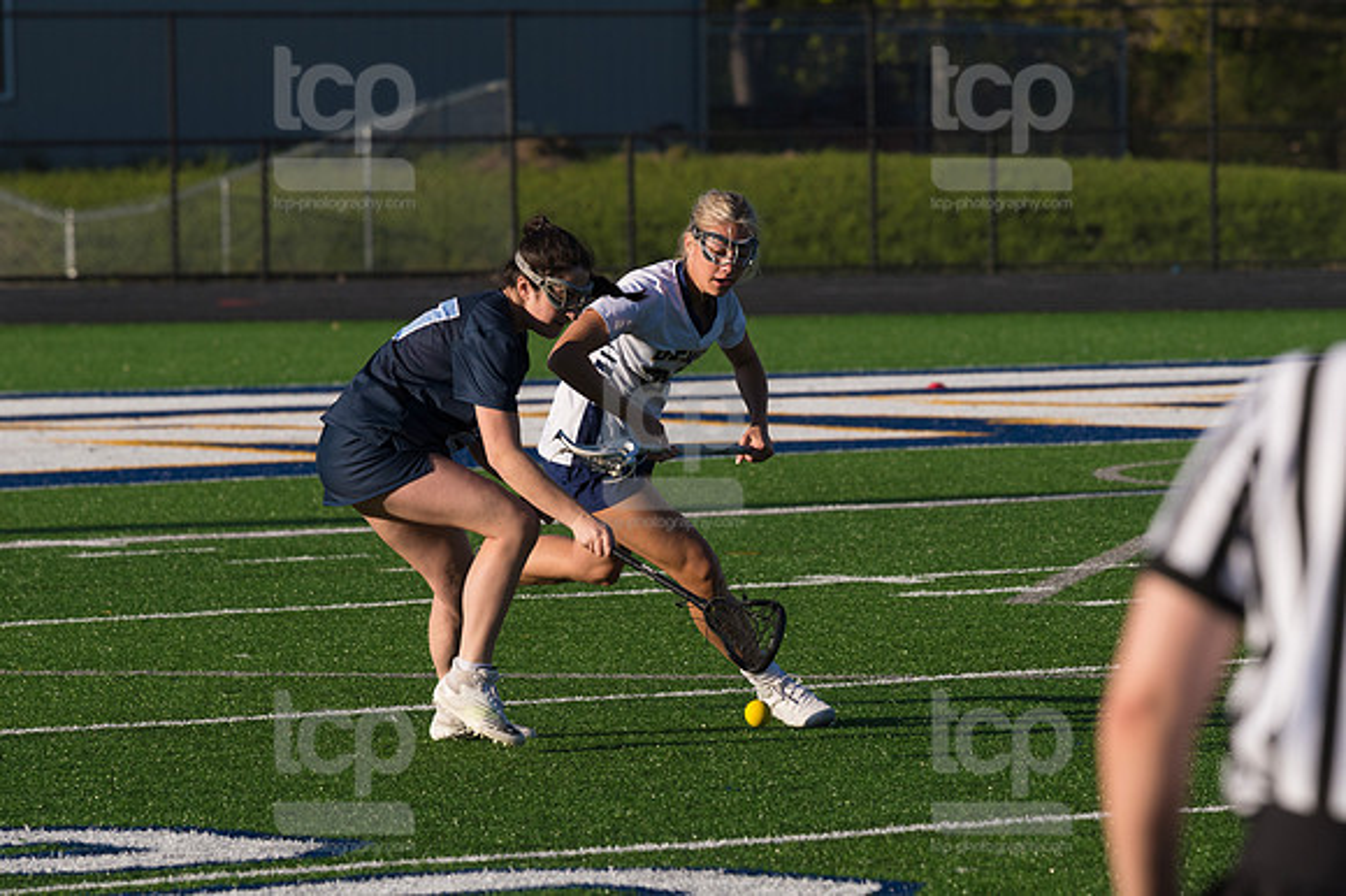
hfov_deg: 6.9
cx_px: 673
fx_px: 11210
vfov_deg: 4.6
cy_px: 448
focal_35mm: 300
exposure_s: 1/1600
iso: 250
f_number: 5.6
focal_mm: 200
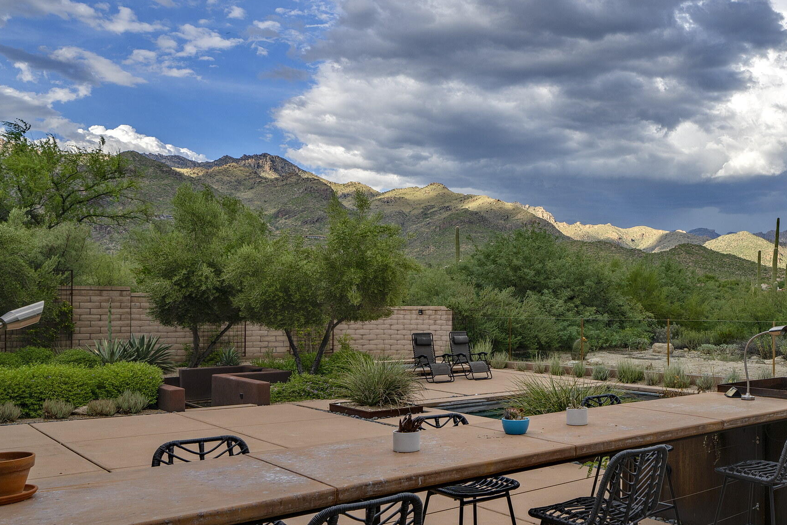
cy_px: 302
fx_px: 678
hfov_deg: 58.8
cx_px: 530
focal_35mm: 31
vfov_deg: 42.2
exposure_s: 1/160
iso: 100
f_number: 9
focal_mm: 19
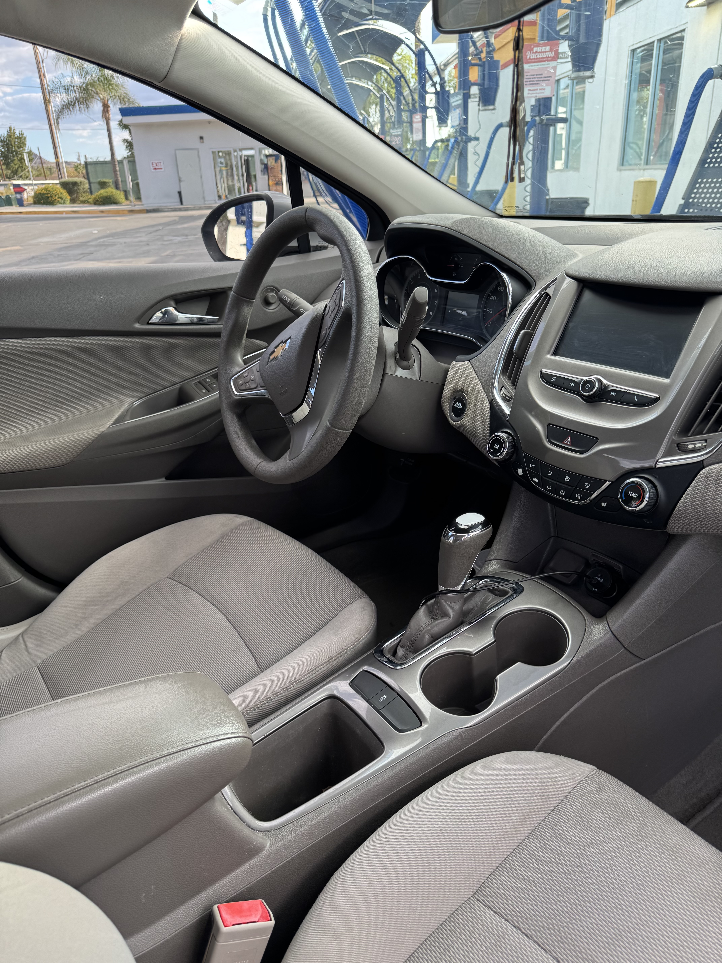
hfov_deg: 56.8
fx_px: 667
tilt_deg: -24.1
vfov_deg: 71.6
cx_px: 361
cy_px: 482
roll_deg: +2.5
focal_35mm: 24
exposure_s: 1/120
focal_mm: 6.76
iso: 80
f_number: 1.78
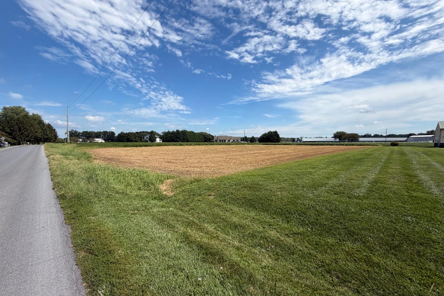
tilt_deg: -3.5
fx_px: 185
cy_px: 158
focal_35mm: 15
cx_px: 223
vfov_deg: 77.2
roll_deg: +0.4
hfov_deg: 100.4
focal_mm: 2.22
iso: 20
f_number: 2.2
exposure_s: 1/1145
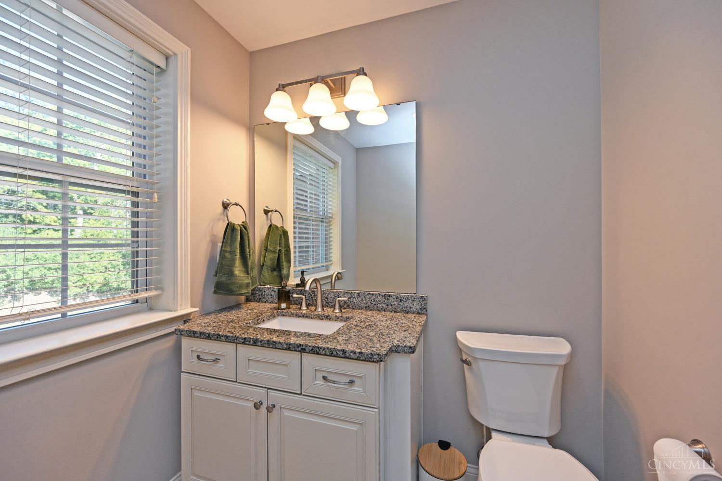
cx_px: 361
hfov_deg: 104.3
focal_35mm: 14
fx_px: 281
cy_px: 240
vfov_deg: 81.2
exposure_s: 1/125
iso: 200
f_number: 5.6
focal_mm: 14
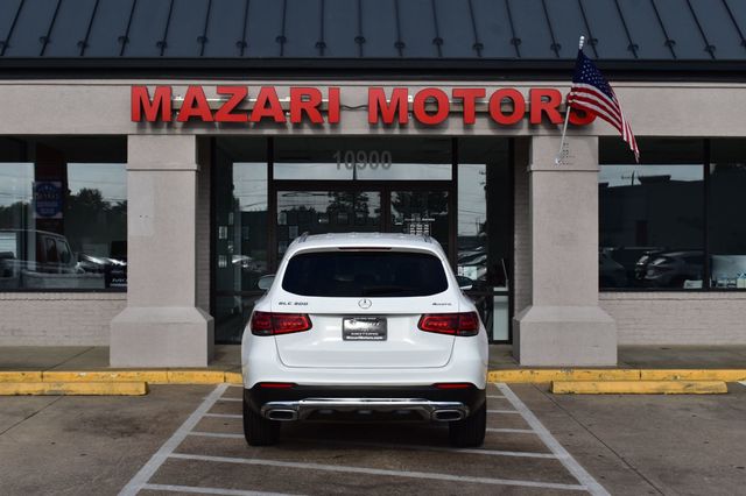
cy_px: 248
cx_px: 373
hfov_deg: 38.9
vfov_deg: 26.5
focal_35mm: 51
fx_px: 1056
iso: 200
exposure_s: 1/500
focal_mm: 34
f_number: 11
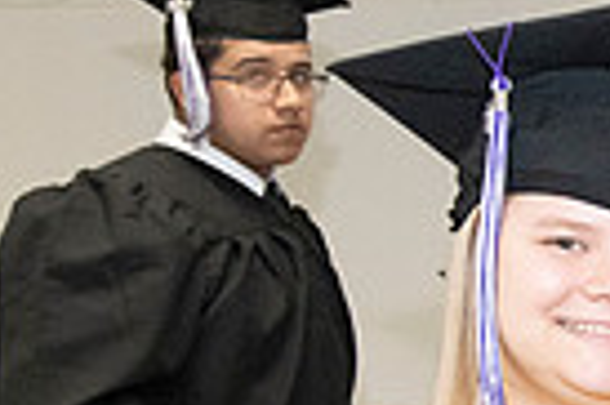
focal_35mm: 106
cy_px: 421
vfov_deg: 12.7
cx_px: 1211
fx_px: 1794
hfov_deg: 15.5
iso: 6400
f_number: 8
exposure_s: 1/200
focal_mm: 25
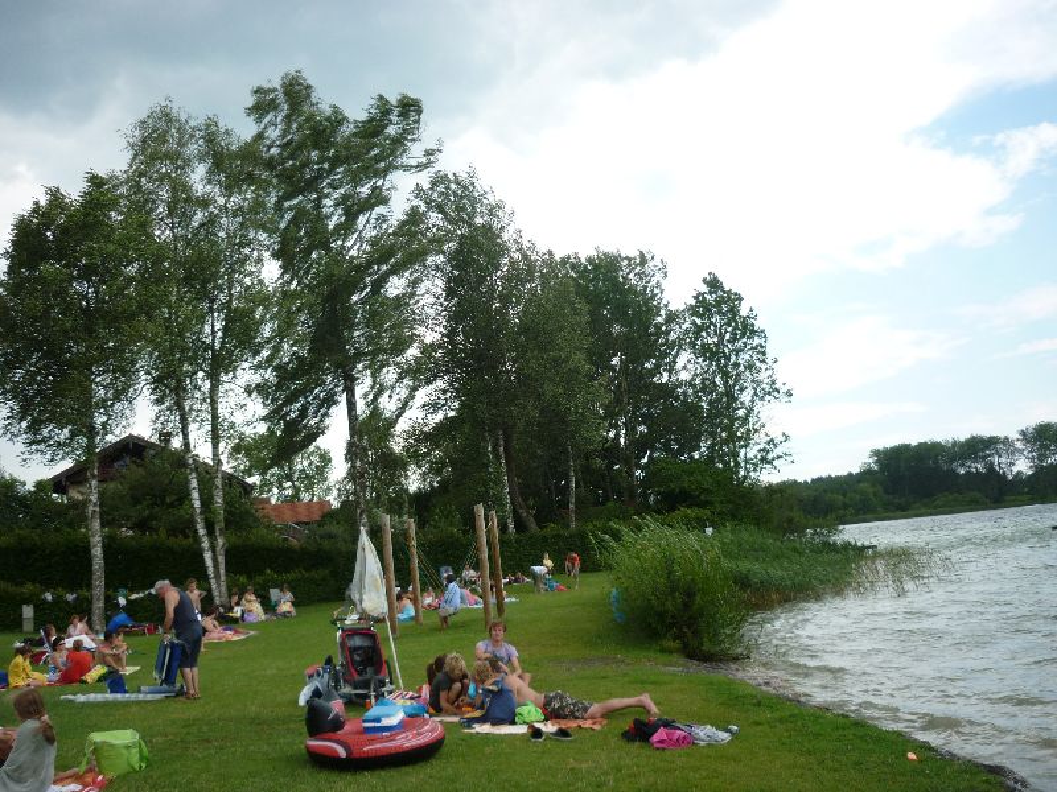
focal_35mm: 33
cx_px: 528
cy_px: 396
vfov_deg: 42.9
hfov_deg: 55.4
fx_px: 1008
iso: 80
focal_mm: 5.5
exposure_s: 1/500
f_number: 2.8
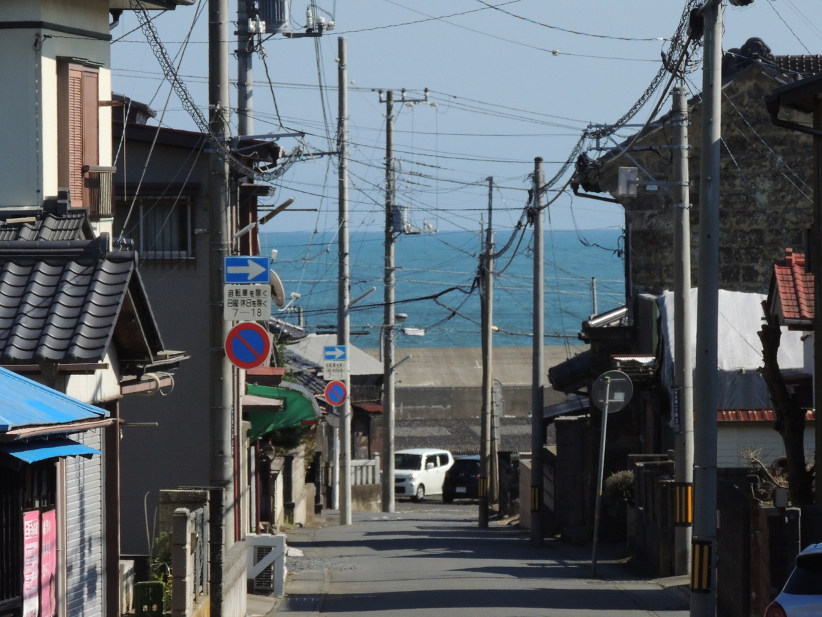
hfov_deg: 6.6
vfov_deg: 5.0
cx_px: 411
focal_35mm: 300
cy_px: 308
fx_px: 7124
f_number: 6
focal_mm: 53.5
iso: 400
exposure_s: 1/1600
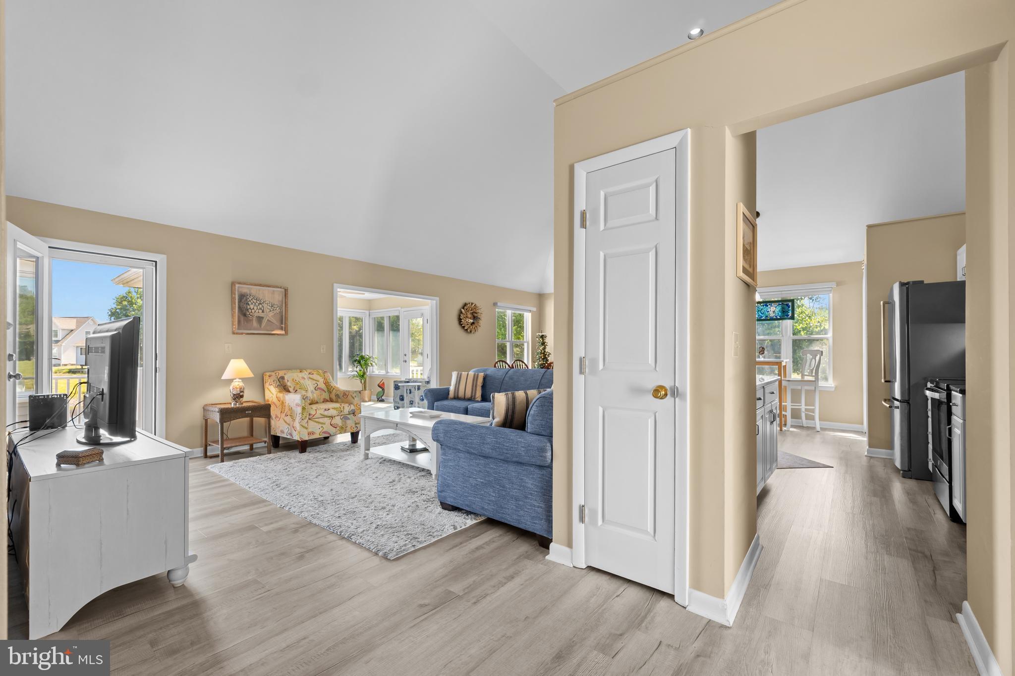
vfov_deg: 77.3
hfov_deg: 100.4
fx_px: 423
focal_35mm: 15
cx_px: 508
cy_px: 338
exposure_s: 1/2.5
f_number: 7.1
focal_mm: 10
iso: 200
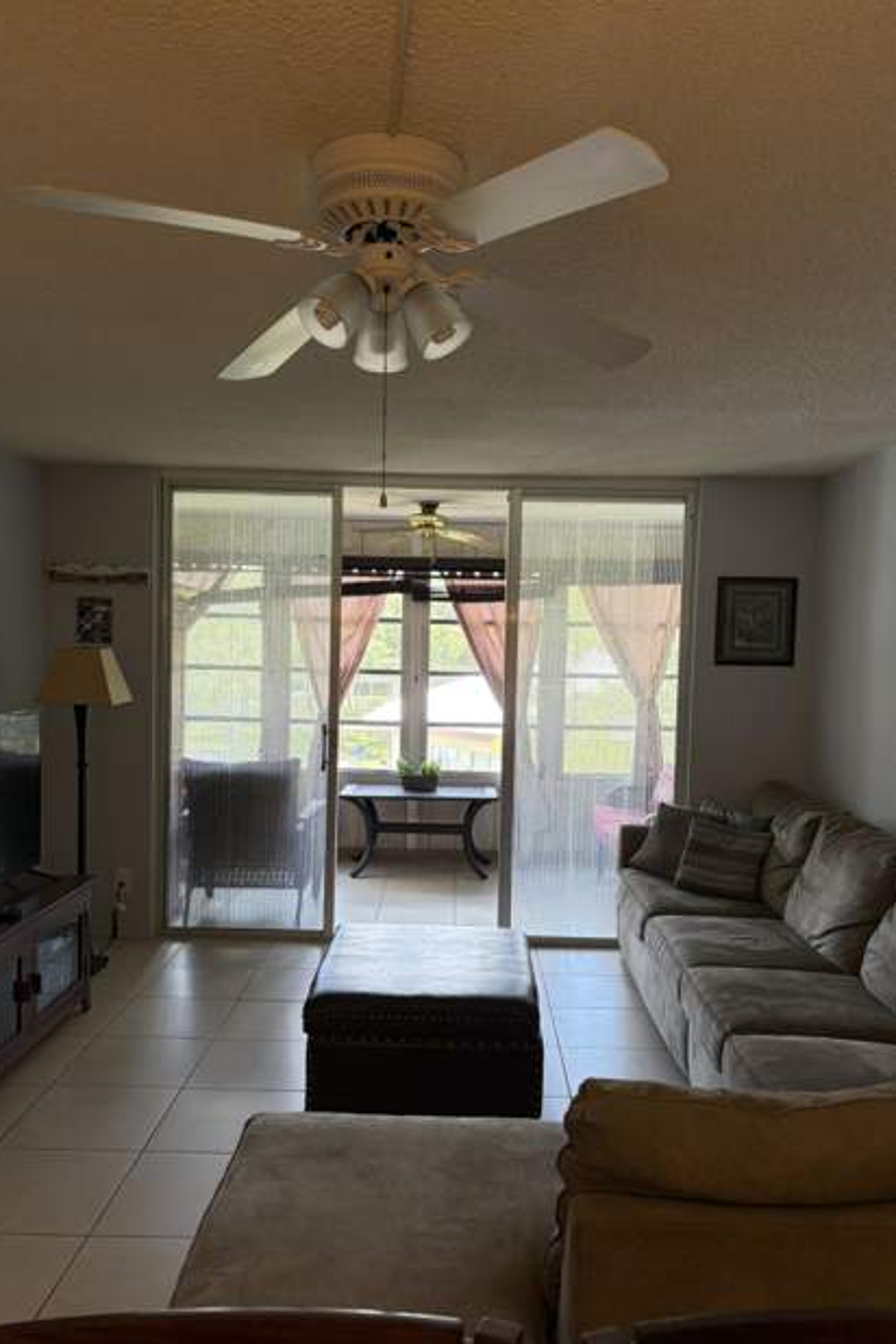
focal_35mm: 28
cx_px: 457
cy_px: 694
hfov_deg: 46.4
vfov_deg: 65.5
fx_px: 1045
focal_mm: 5.96
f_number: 1.6
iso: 125
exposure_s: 1/120
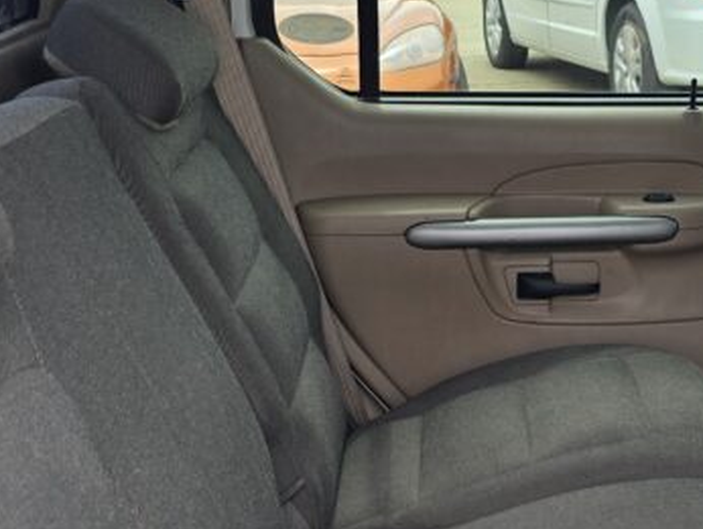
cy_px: 507
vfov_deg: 21.0
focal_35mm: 68
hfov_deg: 28.2
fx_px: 1382
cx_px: 504
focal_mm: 6.3
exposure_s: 1/180
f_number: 1.7
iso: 20
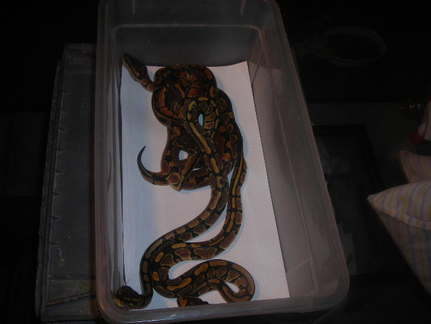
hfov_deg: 49.0
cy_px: 162
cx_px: 216
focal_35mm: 38
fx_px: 473
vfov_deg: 37.7
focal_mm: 6.3
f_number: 3.2
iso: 50
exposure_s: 1/60.1
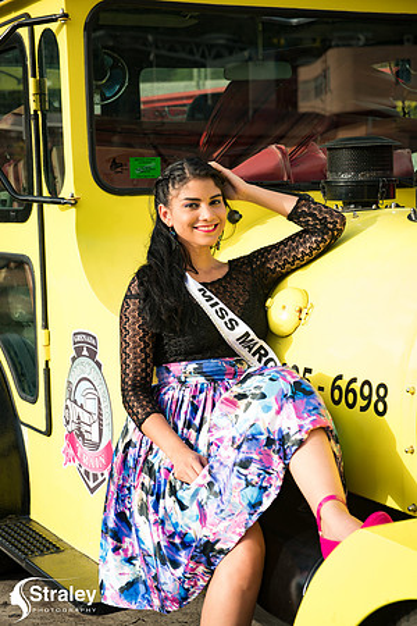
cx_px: 208
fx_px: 1216
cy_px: 313
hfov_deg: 19.5
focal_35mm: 70
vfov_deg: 28.8
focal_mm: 70
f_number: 6.3
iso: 80
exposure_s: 1/125
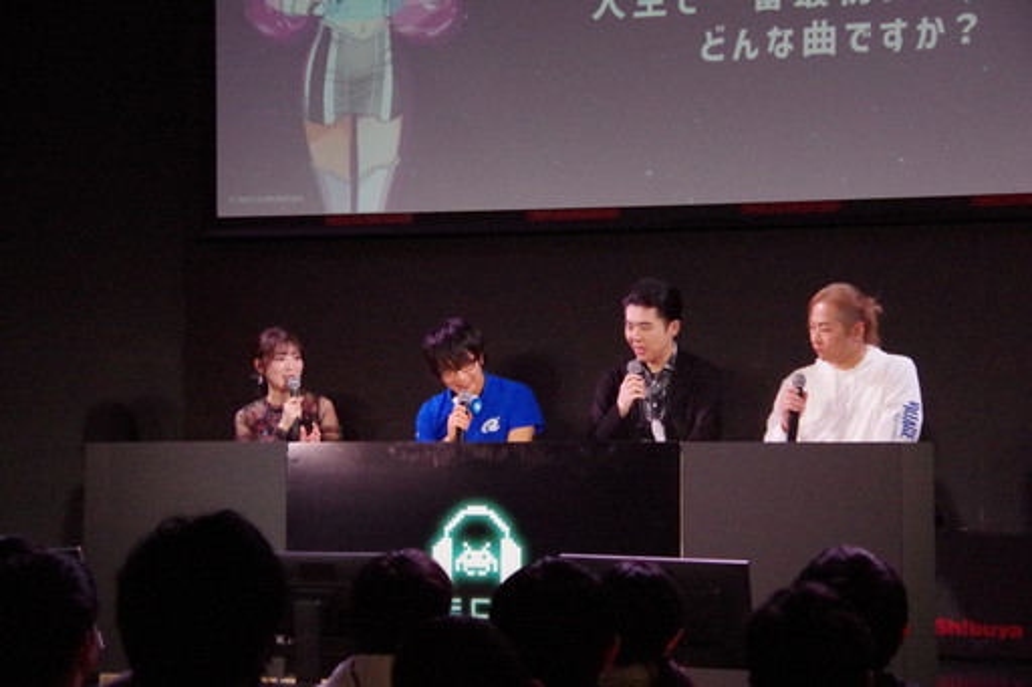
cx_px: 516
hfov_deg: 22.6
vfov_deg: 15.2
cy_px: 344
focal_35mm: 90
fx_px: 2579
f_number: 7.1
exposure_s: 1/500
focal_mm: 60
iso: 6400
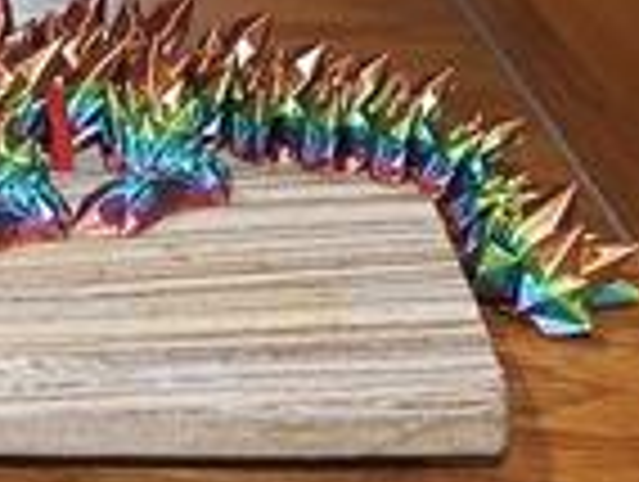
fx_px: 2182
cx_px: -117
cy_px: 77
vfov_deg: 12.5
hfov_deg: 16.0
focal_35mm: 118
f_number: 2.8
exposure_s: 1/40
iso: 400
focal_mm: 9
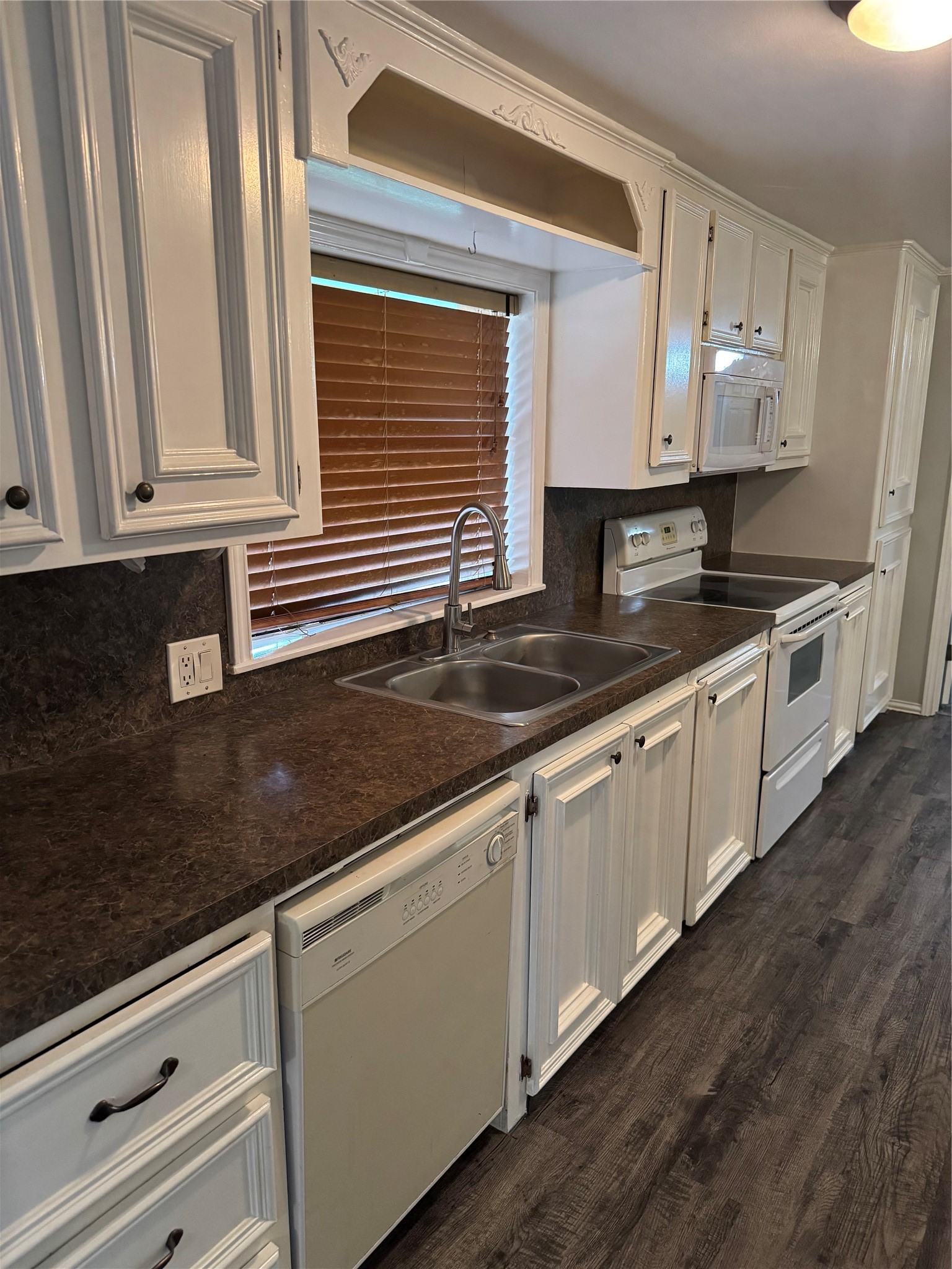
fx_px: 880
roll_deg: -0.2
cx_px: 476
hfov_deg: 56.8
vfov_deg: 71.6
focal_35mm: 24
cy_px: 634
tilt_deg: -13.3
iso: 800
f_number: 1.78
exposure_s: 1/60
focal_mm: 6.76
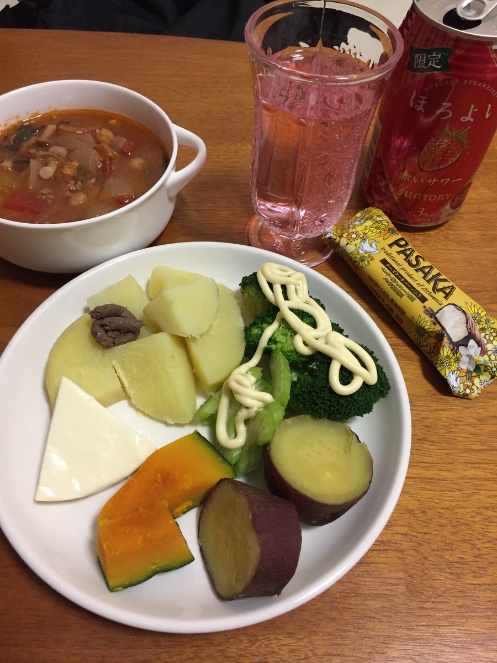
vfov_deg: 61.7
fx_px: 555
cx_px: 248
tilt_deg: -54.5
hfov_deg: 48.2
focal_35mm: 29
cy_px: 332
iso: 200
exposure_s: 1/30
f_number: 2.2
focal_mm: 4.15
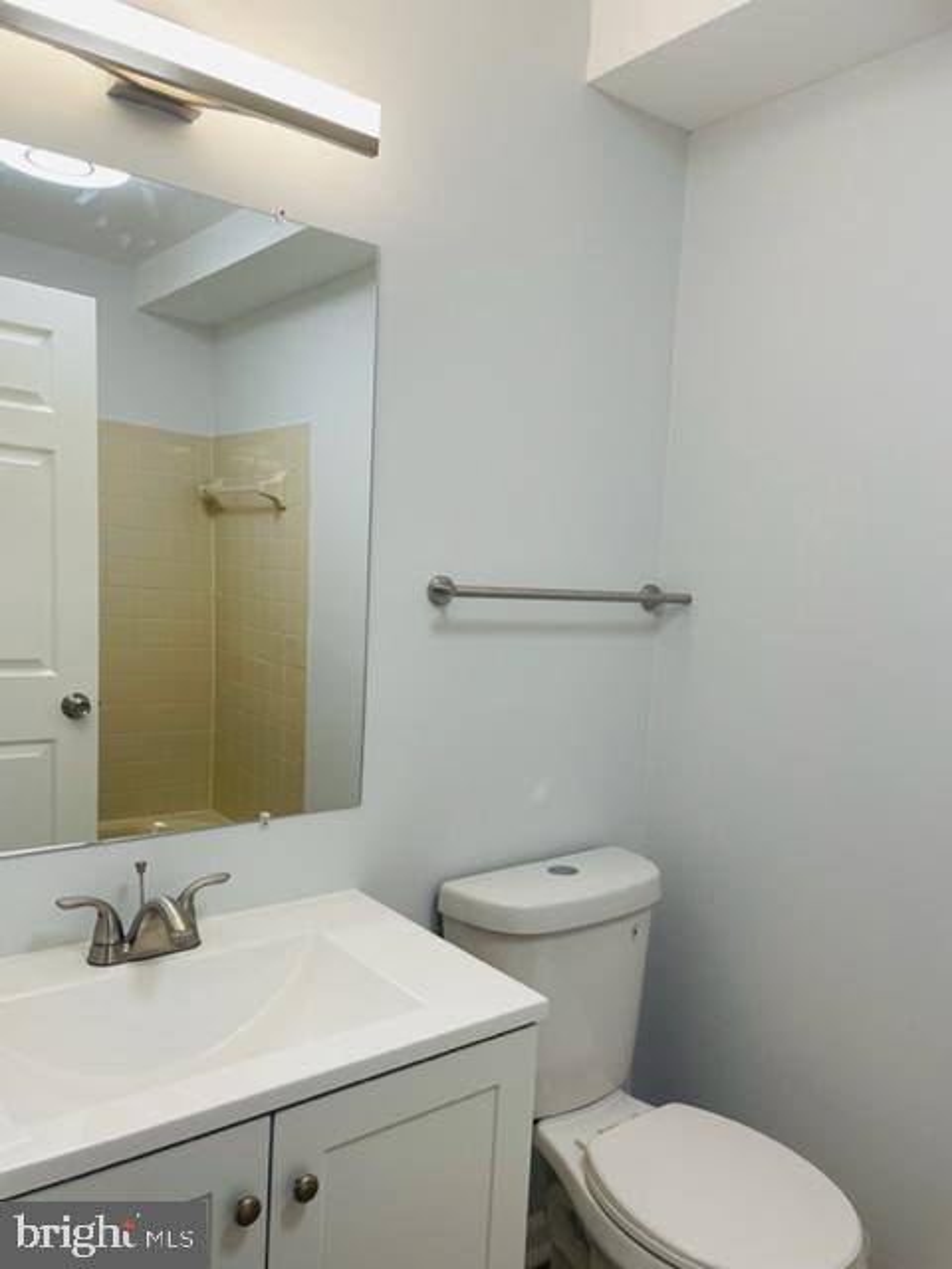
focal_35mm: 26
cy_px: 634
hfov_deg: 53.1
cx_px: 476
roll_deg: -2.4
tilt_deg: -4.6
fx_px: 953
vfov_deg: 67.3
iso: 40
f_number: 1.6
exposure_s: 1/120
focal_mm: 4.2
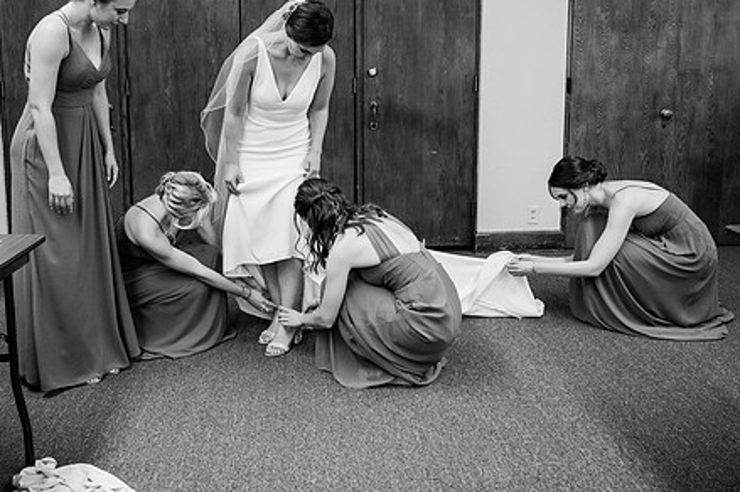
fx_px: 760
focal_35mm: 37
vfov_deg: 35.6
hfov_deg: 51.8
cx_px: 319
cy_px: 168
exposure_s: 1/250
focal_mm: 28
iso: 1600
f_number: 4
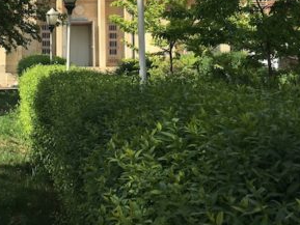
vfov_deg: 18.3
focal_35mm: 77
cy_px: -32
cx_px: 54
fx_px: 668
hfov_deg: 24.9
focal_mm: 4.15
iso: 25
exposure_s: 1/1709
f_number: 2.2
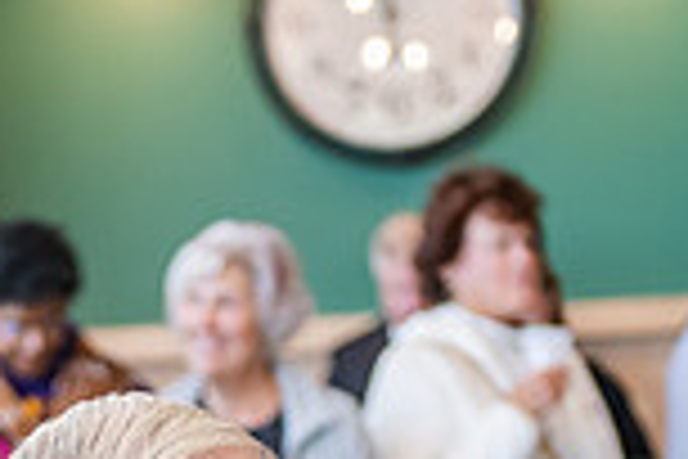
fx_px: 3975
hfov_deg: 9.9
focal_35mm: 208
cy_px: 776
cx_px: 90
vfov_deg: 6.5
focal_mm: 55
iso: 1000
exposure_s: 1/400
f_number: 2.8
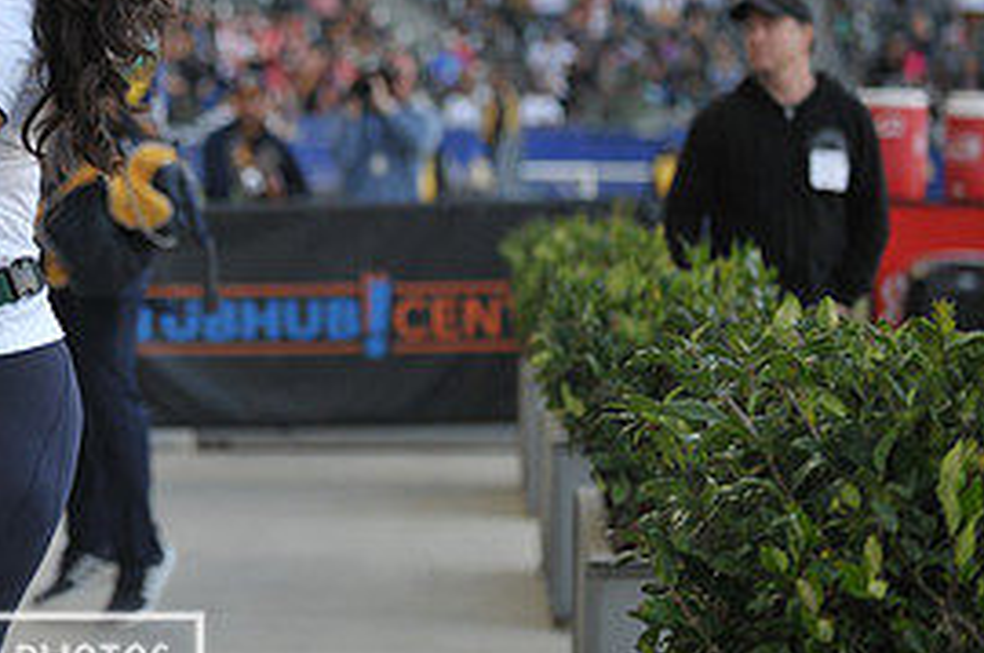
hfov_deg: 11.0
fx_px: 5048
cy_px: 113
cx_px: -55
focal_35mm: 185
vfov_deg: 7.4
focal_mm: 86
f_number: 2.8
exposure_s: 1/640
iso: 800
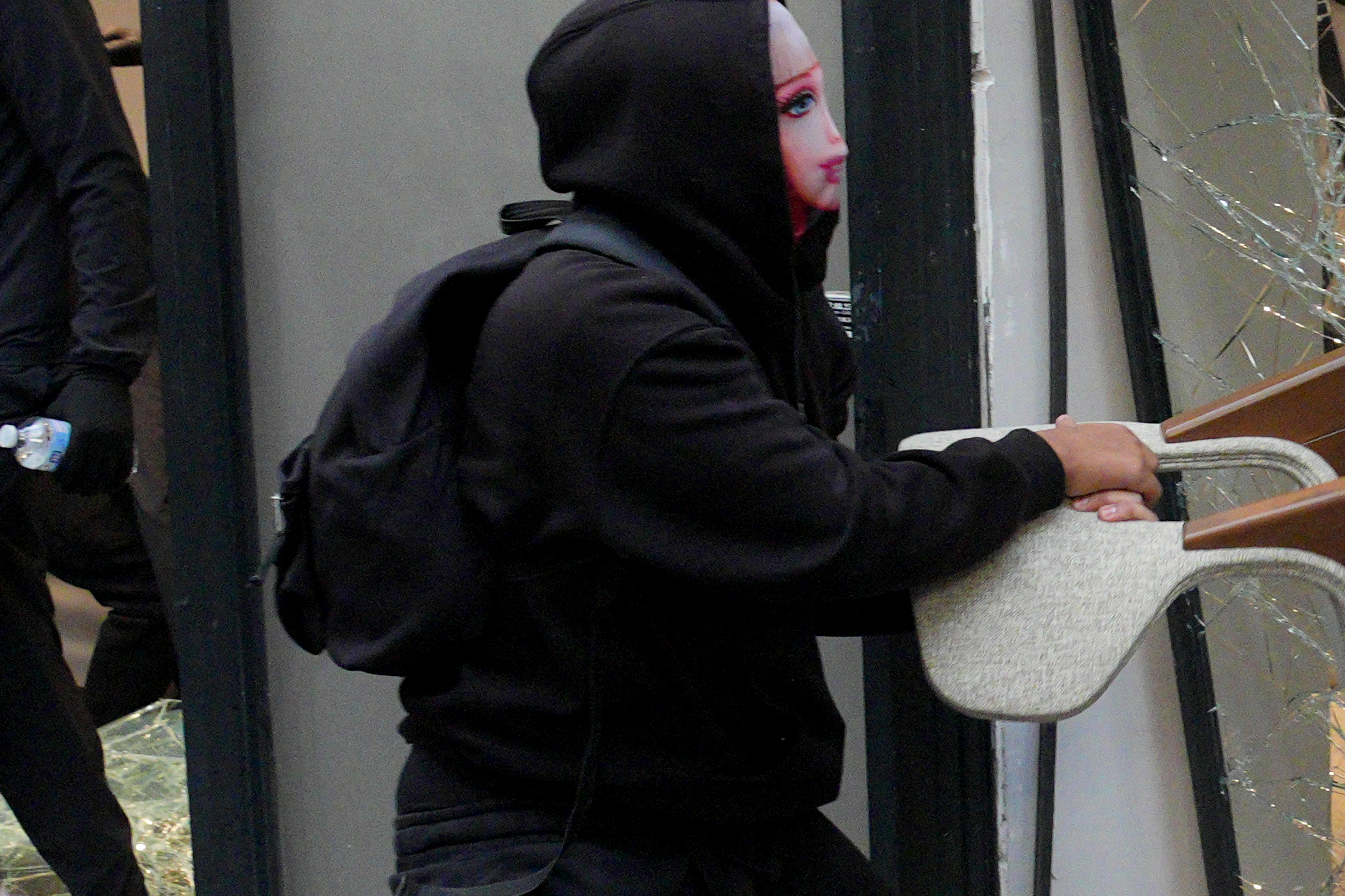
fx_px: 3661
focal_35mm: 98
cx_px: 1285
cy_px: 651
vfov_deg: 13.9
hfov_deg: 20.3
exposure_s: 1/500
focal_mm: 24
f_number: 4
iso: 4000
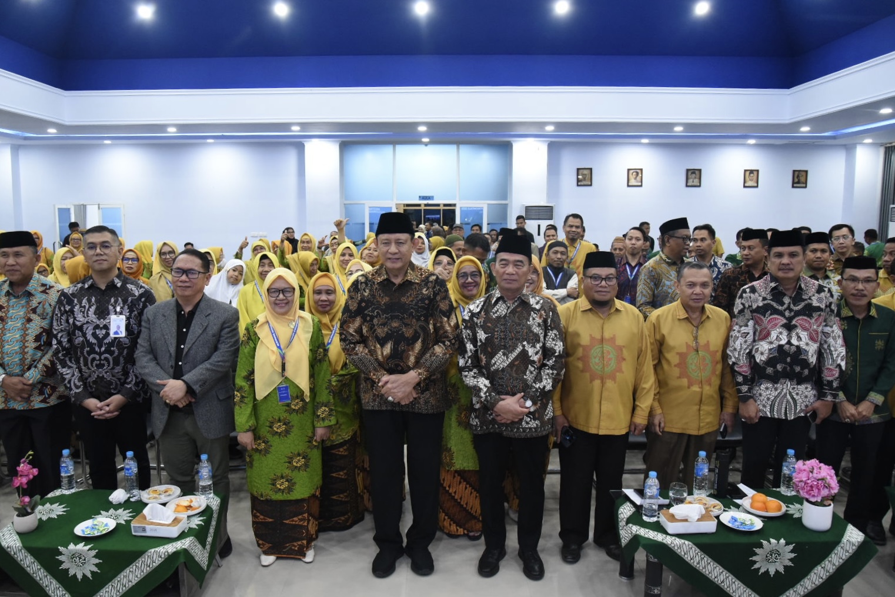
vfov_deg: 53.1
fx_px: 597
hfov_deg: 73.7
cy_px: 298
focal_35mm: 24
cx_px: 448
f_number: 4.5
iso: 4000
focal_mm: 24
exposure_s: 1/125
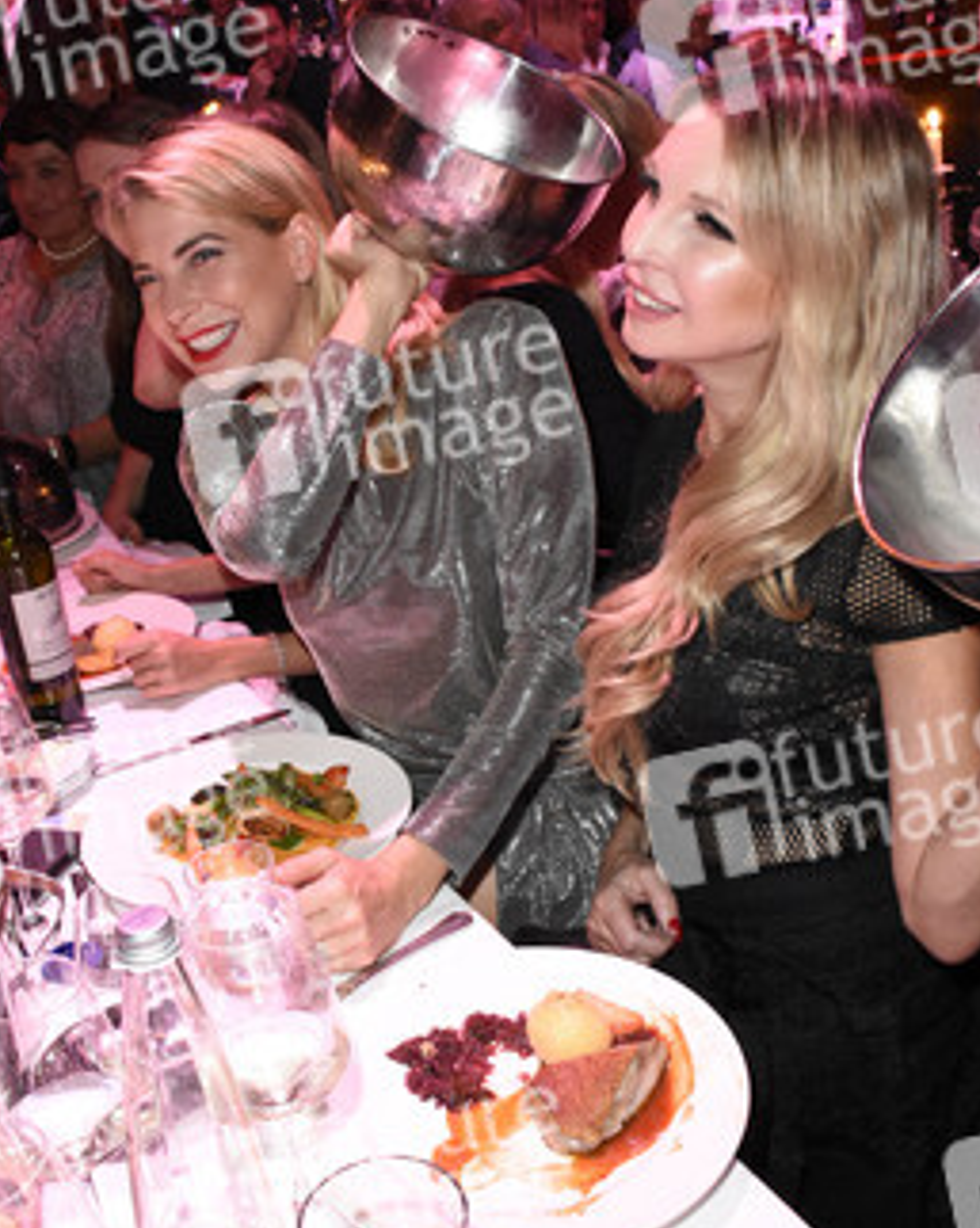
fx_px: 1271
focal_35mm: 35
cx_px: 488
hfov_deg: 42.2
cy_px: 606
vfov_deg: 51.6
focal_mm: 20
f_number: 6.3
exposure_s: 1/60
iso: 5000
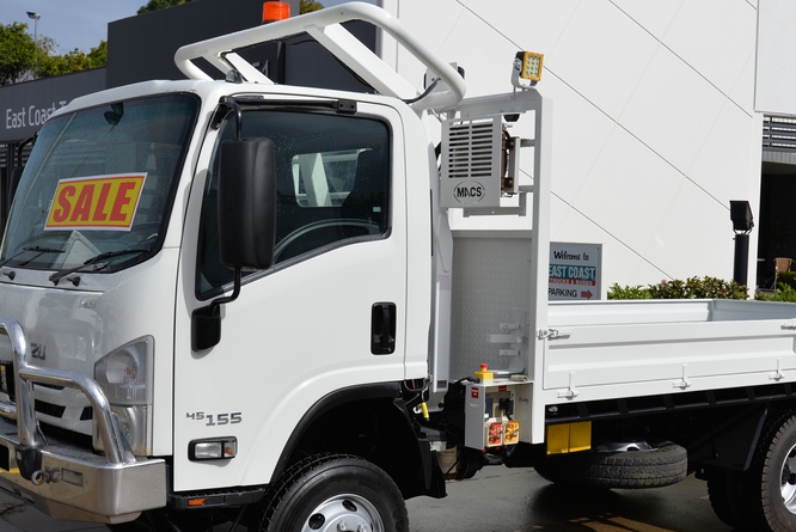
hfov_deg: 36.8
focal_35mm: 54
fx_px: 1195
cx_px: 436
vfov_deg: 25.1
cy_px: 301
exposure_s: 1/400
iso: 100
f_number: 10
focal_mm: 35
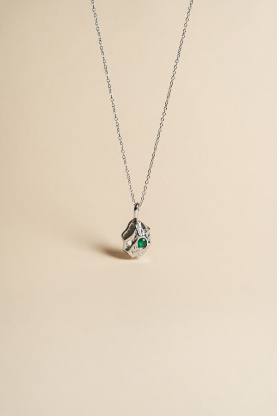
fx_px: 866
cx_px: 138
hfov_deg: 18.2
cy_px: 208
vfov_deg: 27.0
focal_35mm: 75
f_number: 11
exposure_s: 1/100
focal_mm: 75
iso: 1000
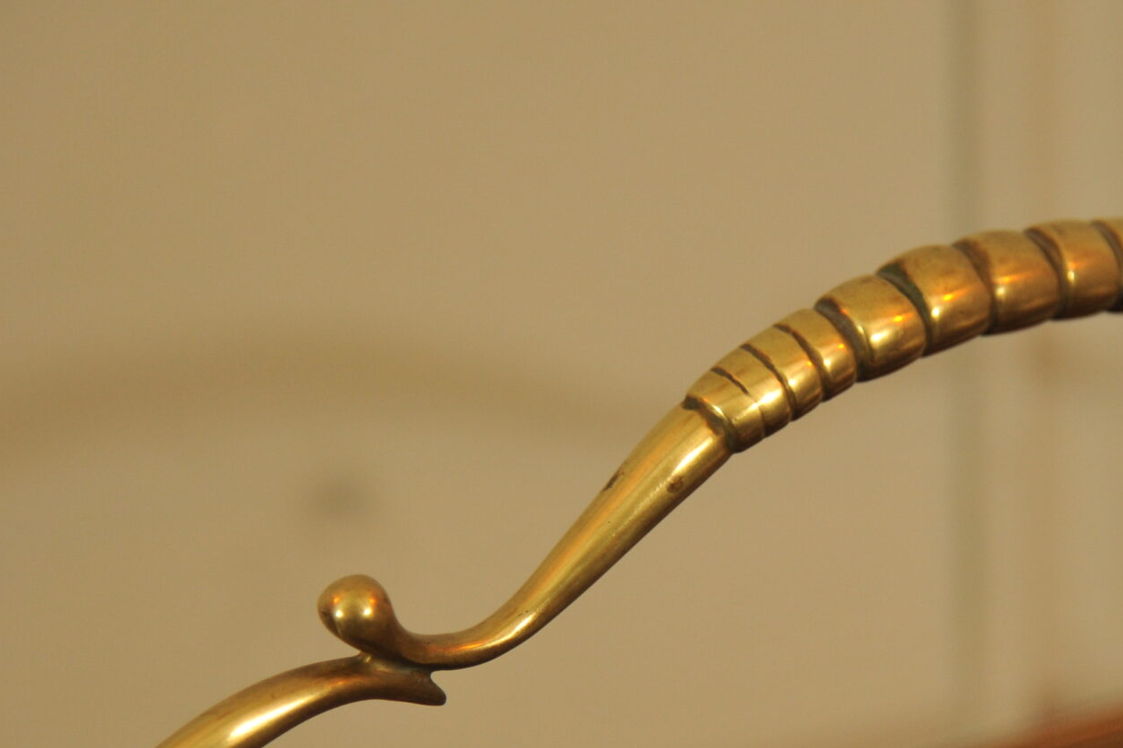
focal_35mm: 244
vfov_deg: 5.6
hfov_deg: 8.4
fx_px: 7607
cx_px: 837
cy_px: 603
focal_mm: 120
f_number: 4
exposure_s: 1/160
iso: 1250
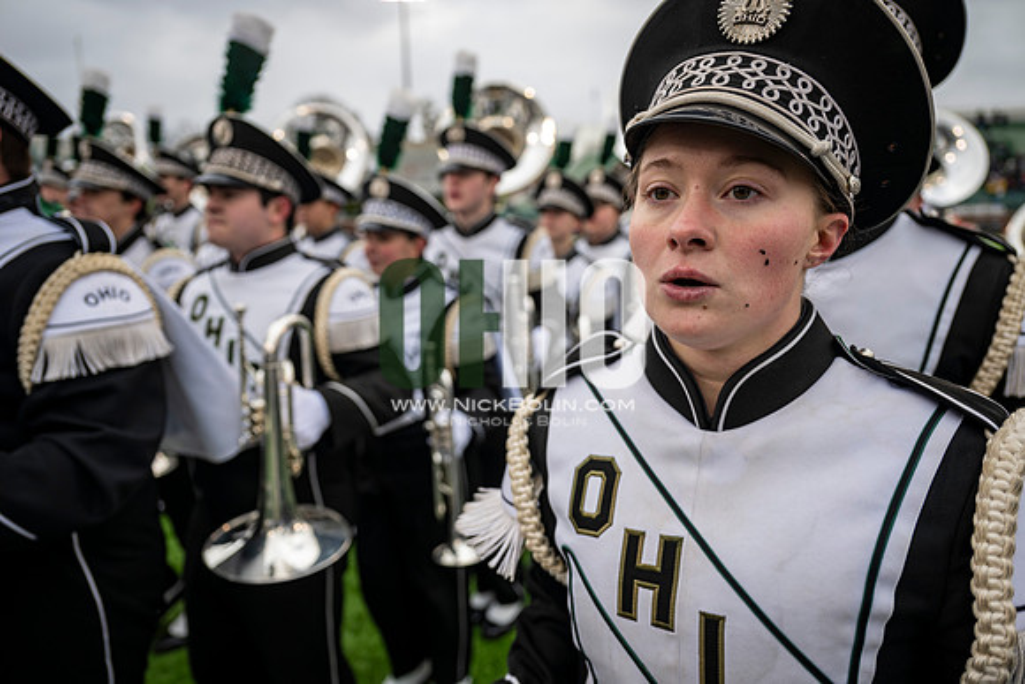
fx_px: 683
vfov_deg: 53.2
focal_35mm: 24
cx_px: 512
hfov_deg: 73.7
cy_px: 342
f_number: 2.8
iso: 100
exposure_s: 1/500
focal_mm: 24
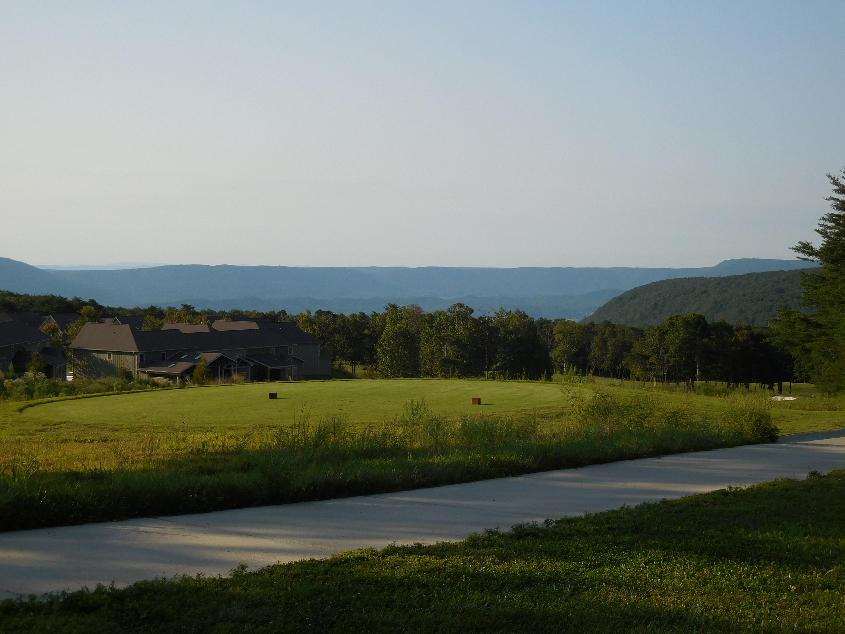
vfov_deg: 24.0
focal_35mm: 61
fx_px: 1489
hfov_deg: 31.7
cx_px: 422
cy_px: 317
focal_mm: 11
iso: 125
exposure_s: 1/800
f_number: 4.5
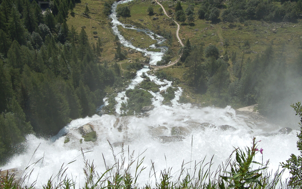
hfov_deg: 44.3
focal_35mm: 45
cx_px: 157
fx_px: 370
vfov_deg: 28.6
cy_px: 80
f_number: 11
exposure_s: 1/400
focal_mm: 26
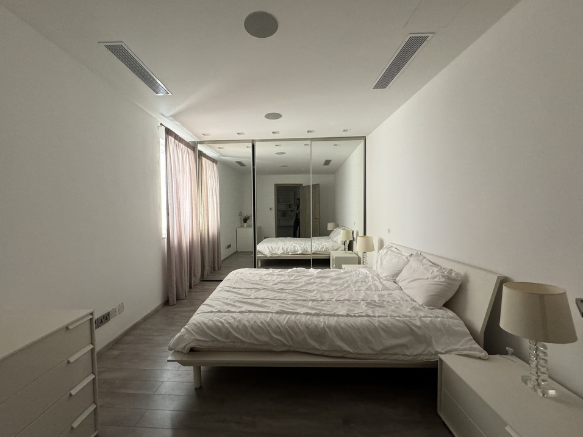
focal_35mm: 15
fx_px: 253
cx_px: 279
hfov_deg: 98.1
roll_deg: +0.2
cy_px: 222
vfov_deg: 81.7
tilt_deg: -2.9
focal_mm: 2.22
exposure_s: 1/91
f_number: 2.2
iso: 320
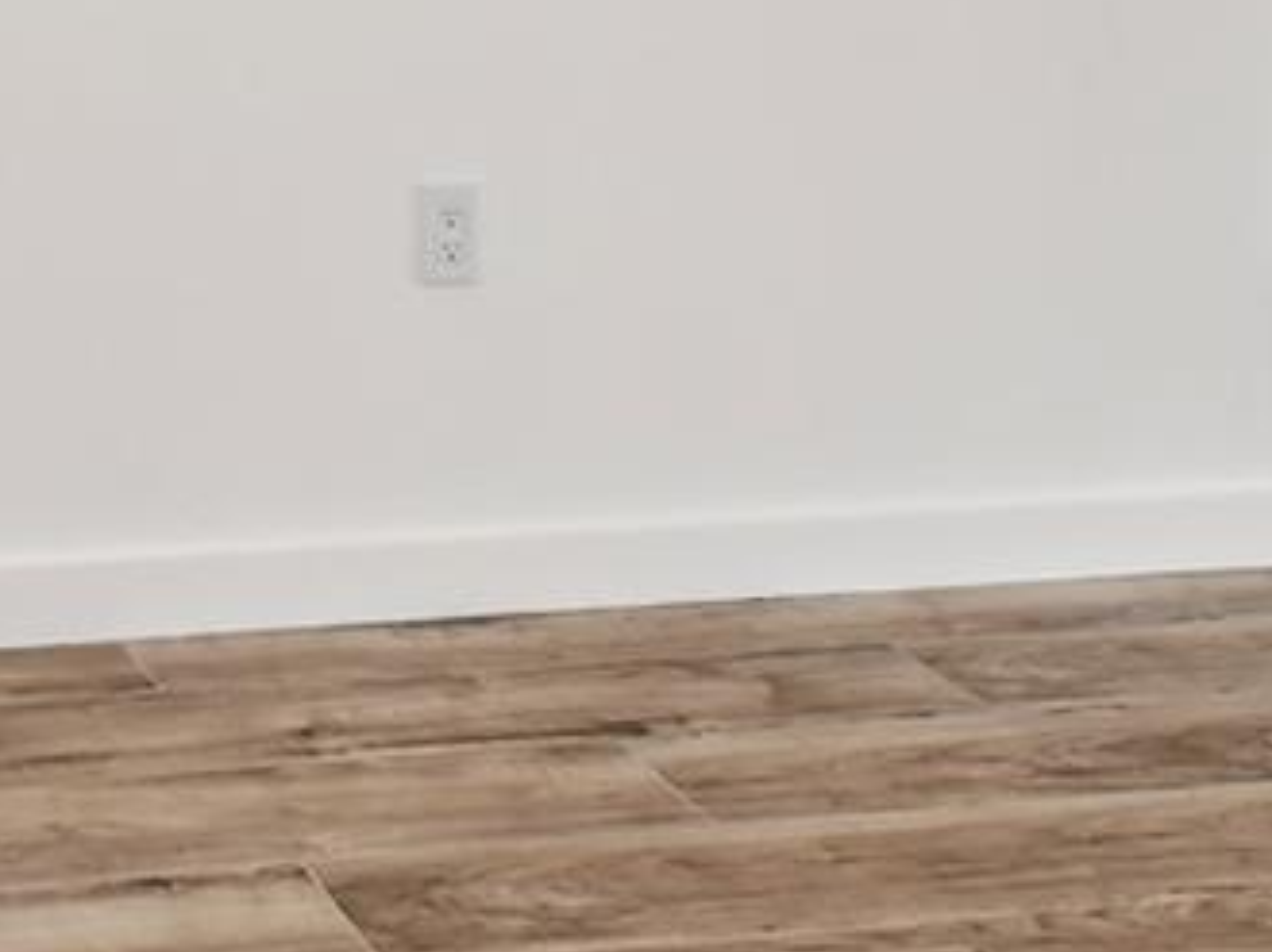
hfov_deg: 25.1
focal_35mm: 70
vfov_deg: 18.7
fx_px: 2570
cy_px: -443
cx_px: -254
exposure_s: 1/8
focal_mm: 10
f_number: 7.1
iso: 100
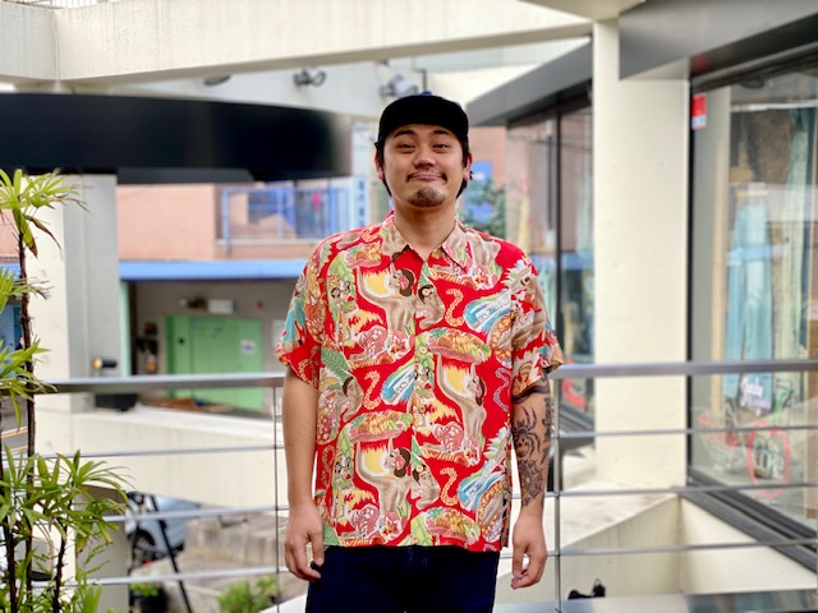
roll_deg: +0.5
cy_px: 306
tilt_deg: -4.5
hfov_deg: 36.8
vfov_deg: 28.0
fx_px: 1229
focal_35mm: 52
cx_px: 409
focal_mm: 6
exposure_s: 1/250
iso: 20
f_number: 2
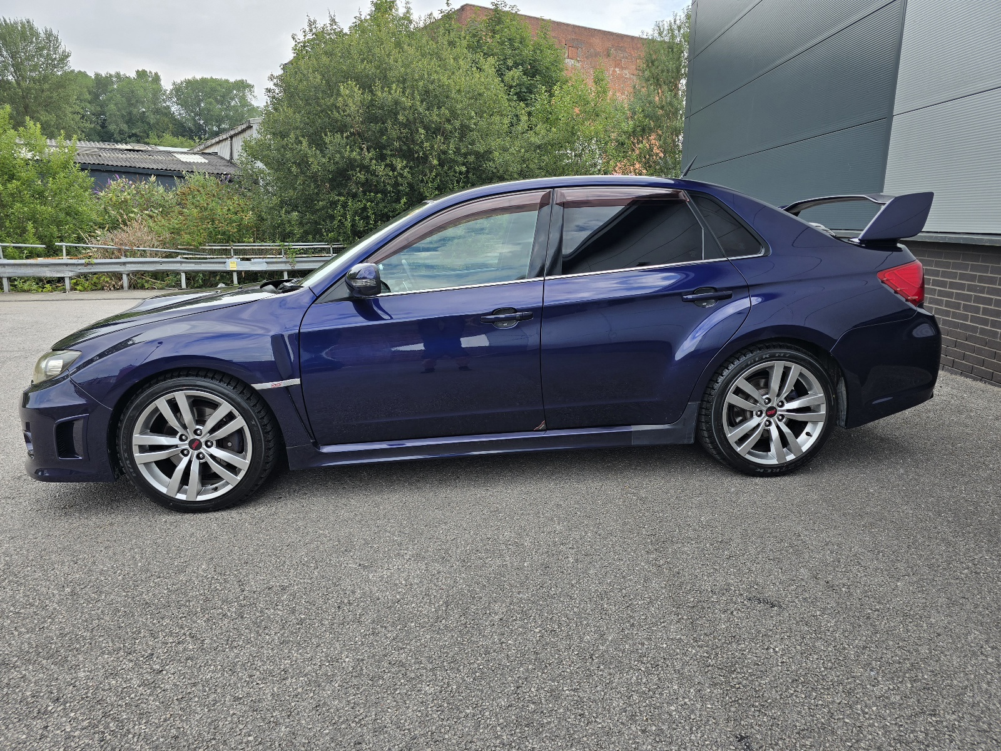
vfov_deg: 58.9
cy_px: 376
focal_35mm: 23
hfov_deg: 73.9
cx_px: 500
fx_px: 665
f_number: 1.7
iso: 12
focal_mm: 6.3
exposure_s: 1/323
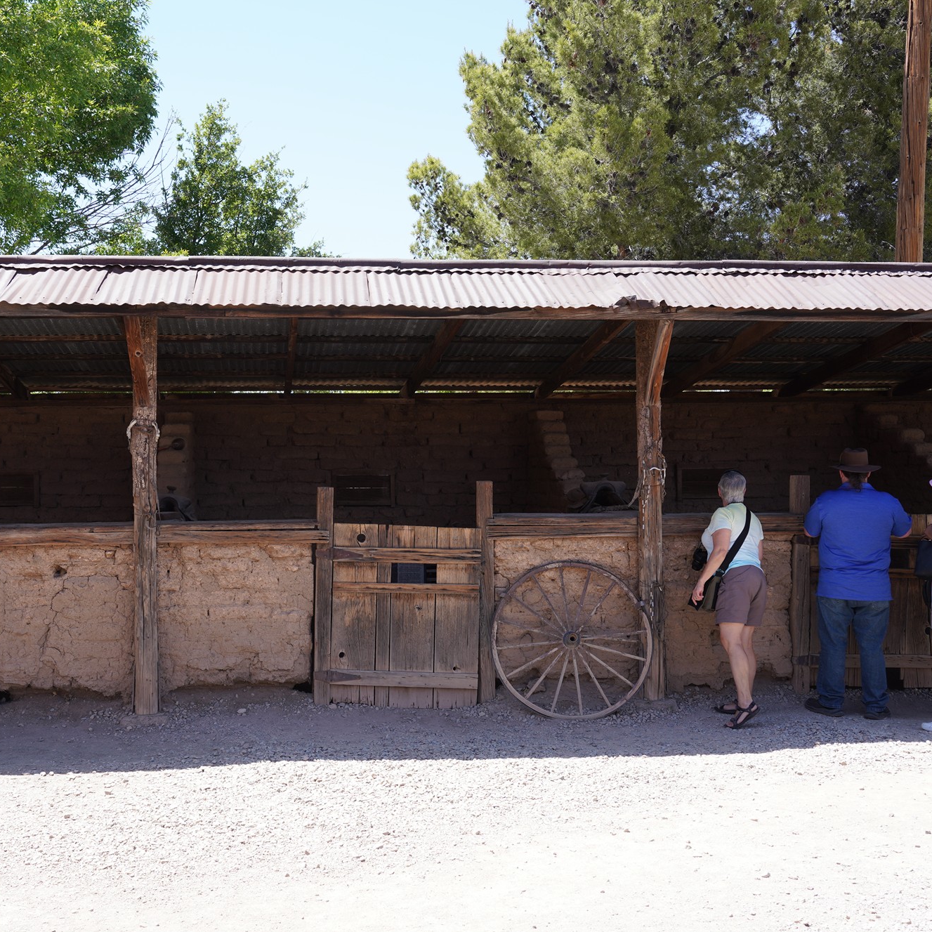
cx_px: 389
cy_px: 466
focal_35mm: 41
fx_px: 1249
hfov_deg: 40.8
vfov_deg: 40.9
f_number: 8
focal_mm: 32
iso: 100
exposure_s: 1/100
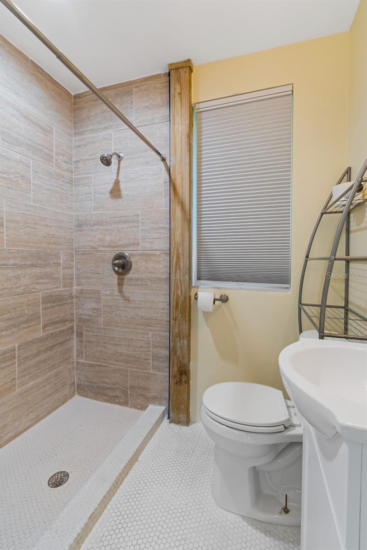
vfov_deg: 100.4
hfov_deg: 77.3
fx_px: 229
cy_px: 275
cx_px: 184
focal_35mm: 15
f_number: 10
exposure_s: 1/2
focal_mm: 10
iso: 400
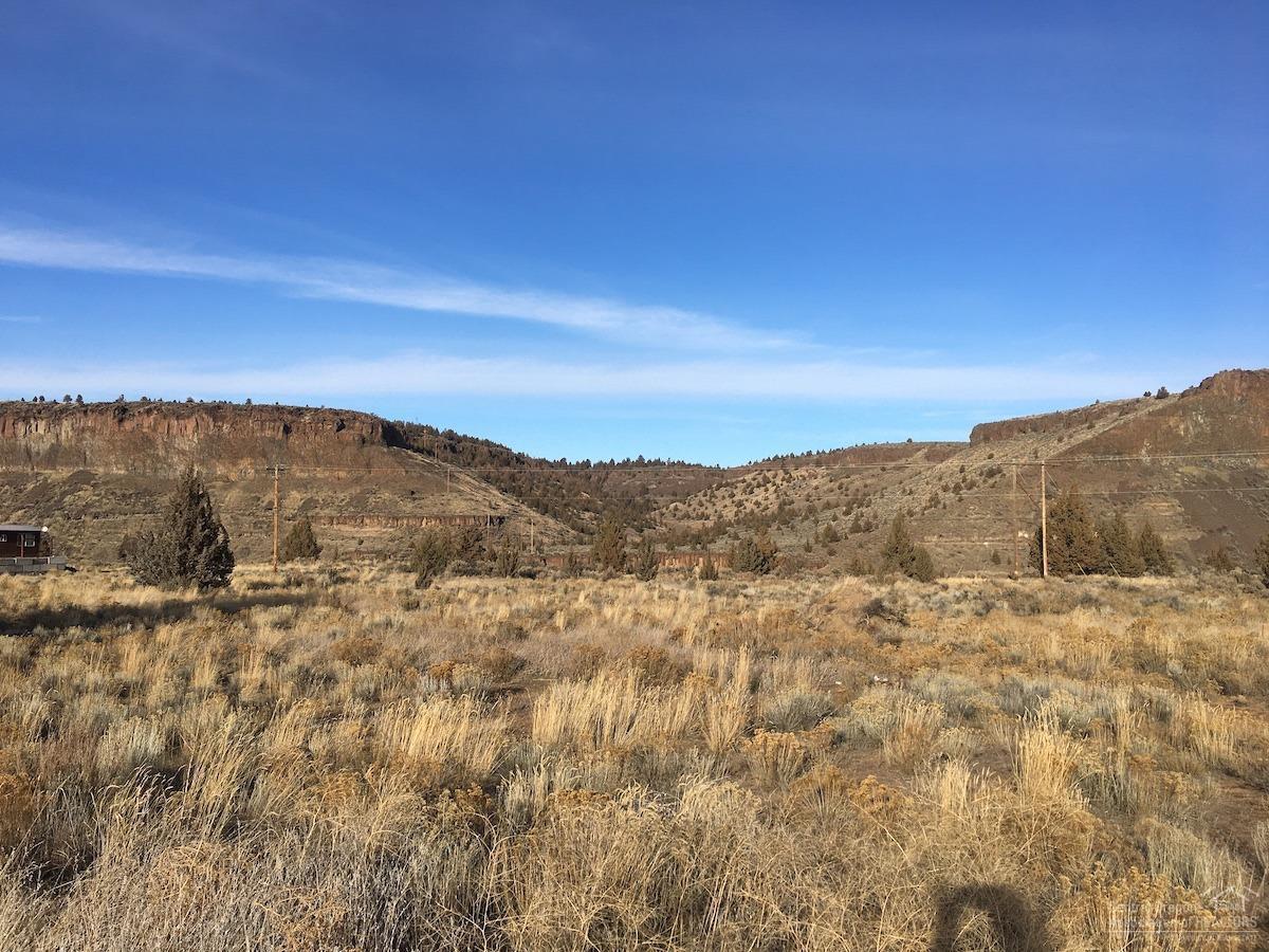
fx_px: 1063
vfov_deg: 48.2
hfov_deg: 61.7
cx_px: 634
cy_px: 476
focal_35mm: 29
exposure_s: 1/1923
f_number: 2.2
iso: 25
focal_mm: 4.15
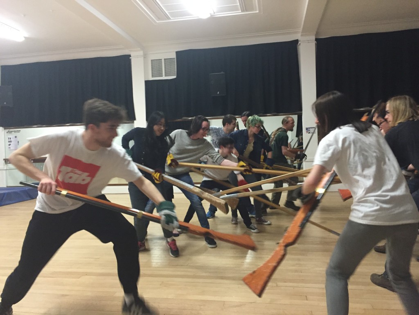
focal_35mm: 29
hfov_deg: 61.7
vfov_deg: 48.2
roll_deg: +1.6
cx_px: 210
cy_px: 158
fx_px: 351
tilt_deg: -1.3
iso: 250
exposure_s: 1/33
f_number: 2.2
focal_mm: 4.15
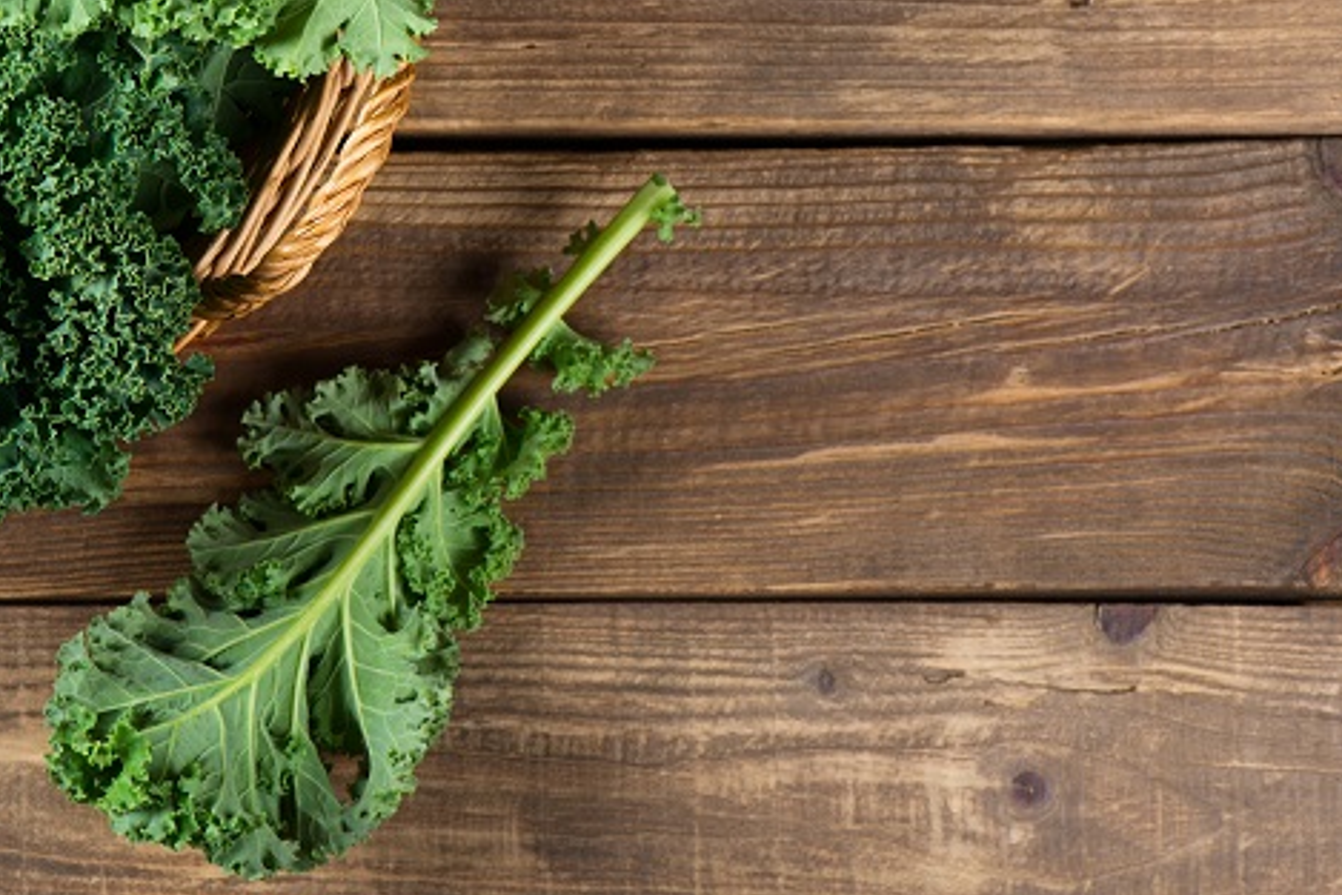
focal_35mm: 179
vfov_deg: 7.7
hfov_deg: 11.4
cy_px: 150
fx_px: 6674
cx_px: 283
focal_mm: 105
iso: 100
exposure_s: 1/160
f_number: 8
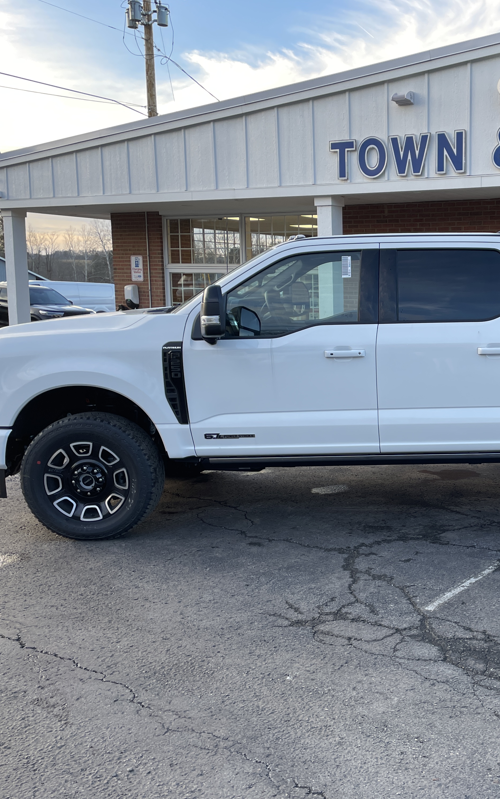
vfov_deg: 52.7
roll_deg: -0.5
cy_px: 401
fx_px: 807
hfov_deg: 32.3
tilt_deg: -7.1
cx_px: 470
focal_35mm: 37
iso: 32
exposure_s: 1/161
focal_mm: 4.2
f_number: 1.6
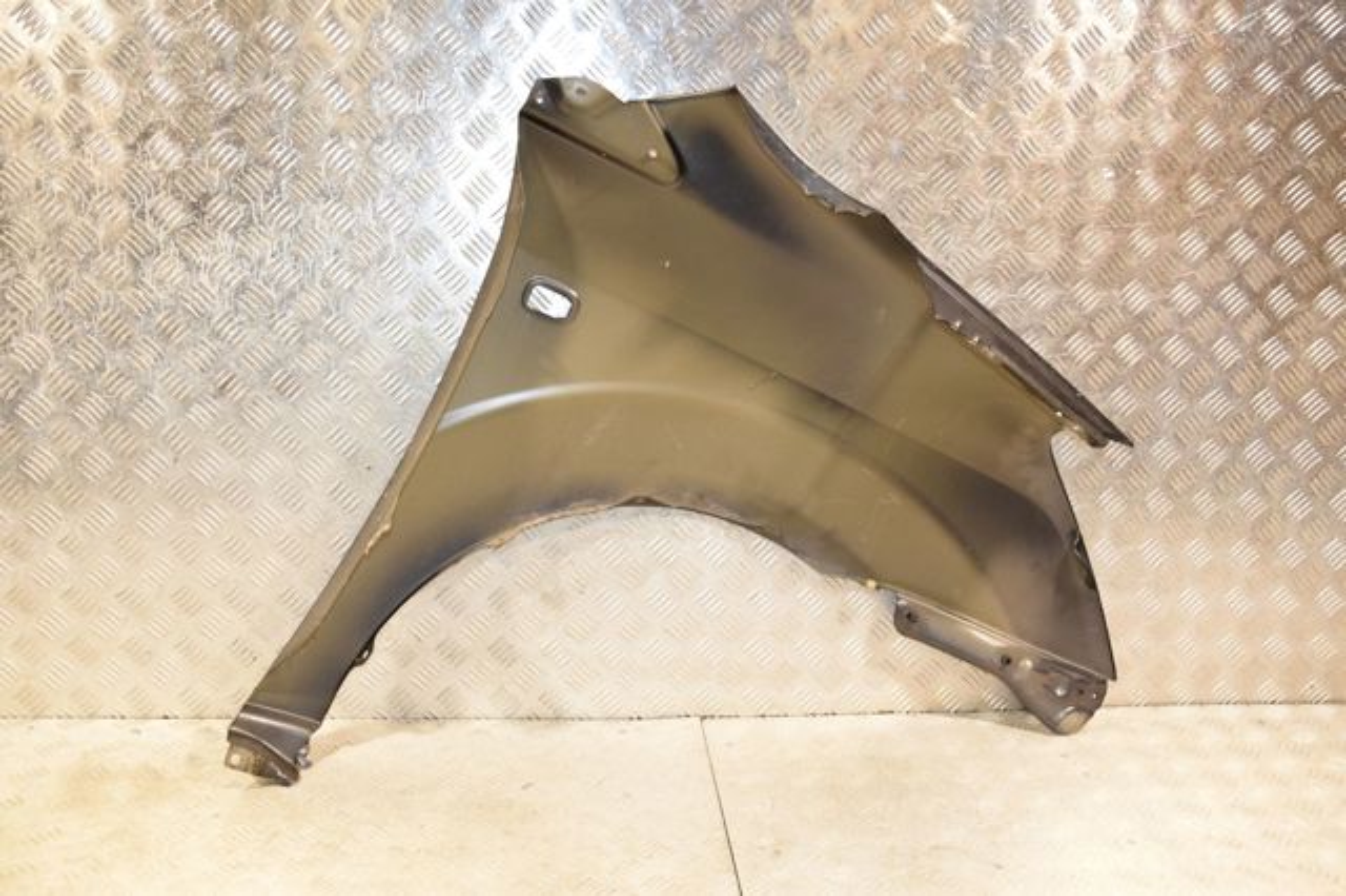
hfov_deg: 57.2
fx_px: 1233
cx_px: 673
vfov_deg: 39.9
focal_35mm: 33
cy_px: 448
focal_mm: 22
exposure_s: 1/200
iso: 1600
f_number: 5.6
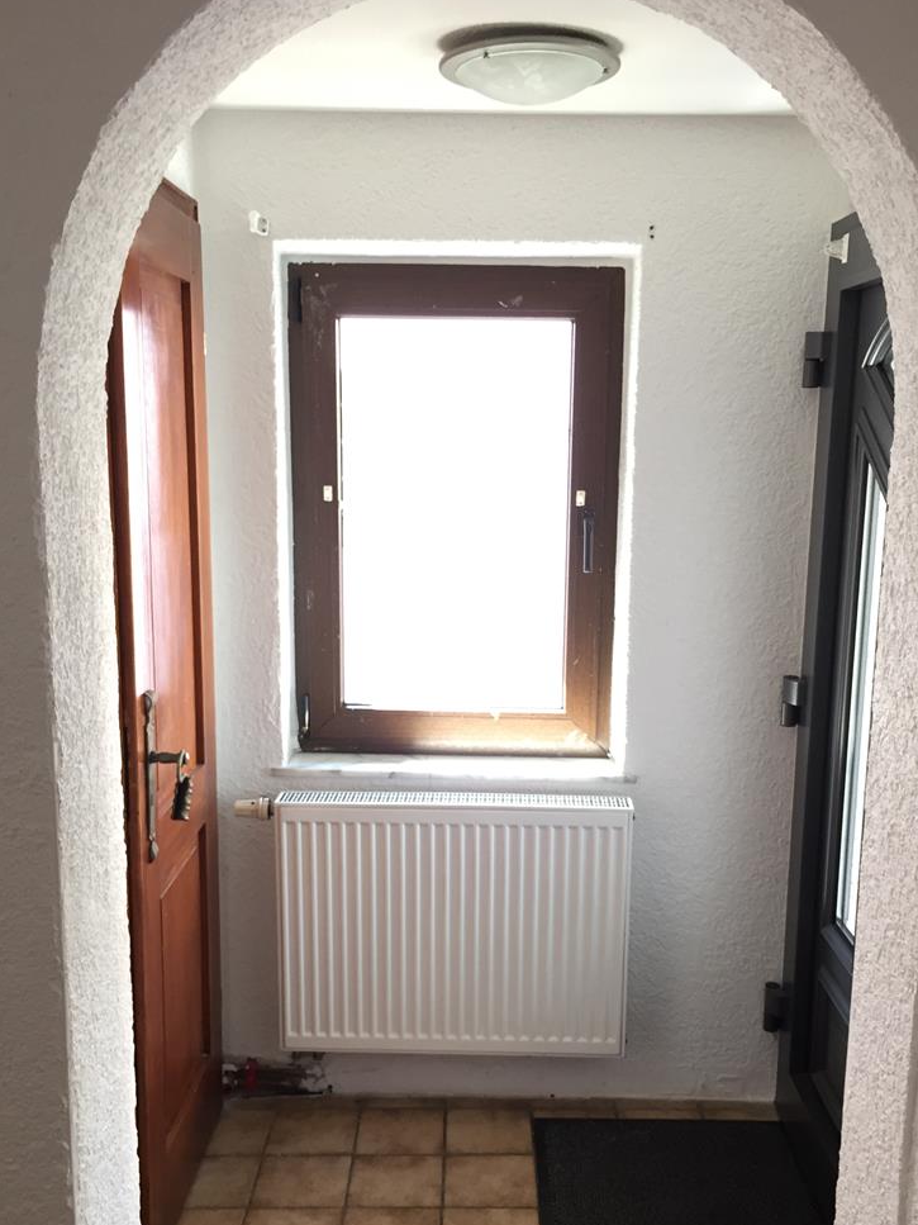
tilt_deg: -12.6
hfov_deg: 39.6
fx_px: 1273
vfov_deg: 51.2
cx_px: 486
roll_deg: -0.3
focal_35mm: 36
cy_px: 707
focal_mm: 4.15
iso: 100
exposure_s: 1/33
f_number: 2.2
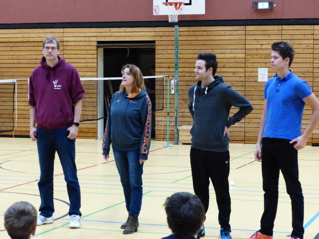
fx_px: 894
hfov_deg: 20.2
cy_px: 120
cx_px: 160
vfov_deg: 15.2
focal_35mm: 97
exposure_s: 1/125
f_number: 3.5
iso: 1600
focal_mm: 17.4
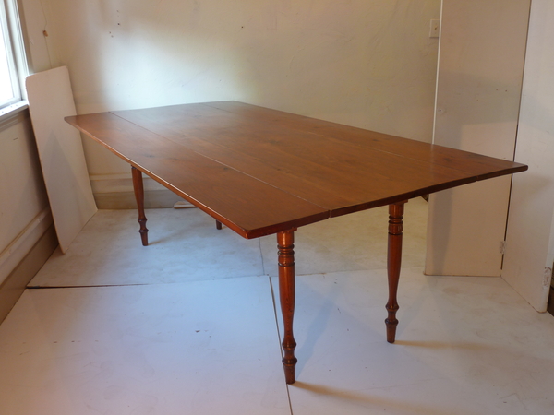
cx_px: 277
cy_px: 208
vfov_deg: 40.7
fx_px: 560
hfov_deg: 52.6
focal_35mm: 35
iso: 80
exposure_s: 1/8
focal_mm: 5.7
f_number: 3.5
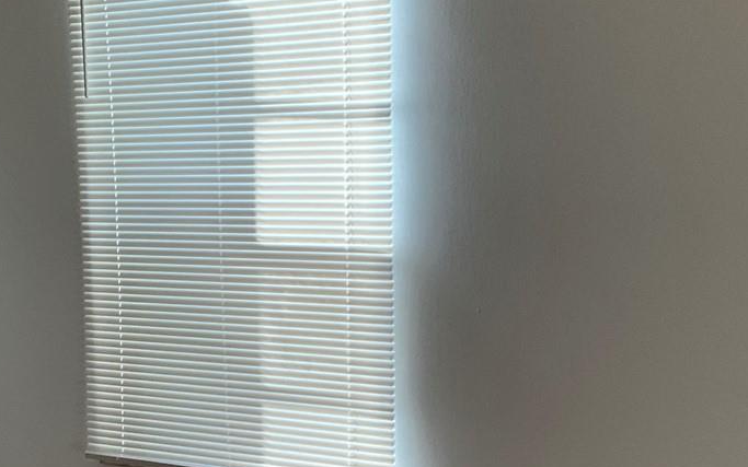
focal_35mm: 72
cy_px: 315
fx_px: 1468
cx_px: 159
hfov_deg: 28.0
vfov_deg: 18.0
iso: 32
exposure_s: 1/141
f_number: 1.8
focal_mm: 3
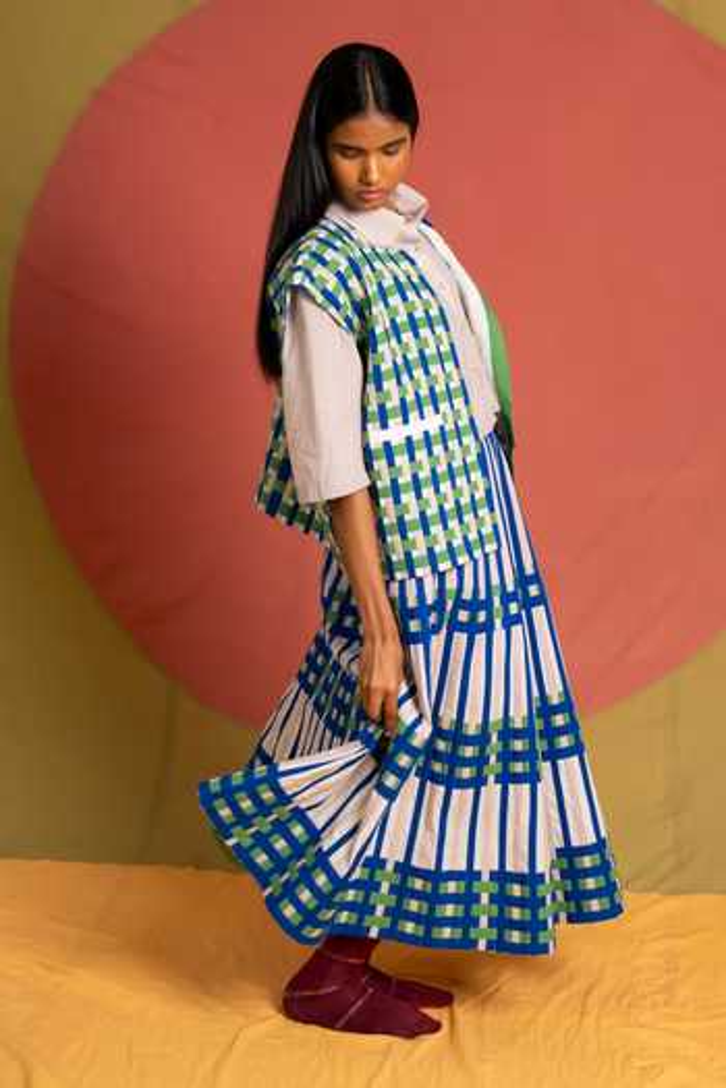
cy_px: 544
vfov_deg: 46.4
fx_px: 1270
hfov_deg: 31.9
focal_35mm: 42
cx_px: 363
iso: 1000
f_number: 2.8
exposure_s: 1/200
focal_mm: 42
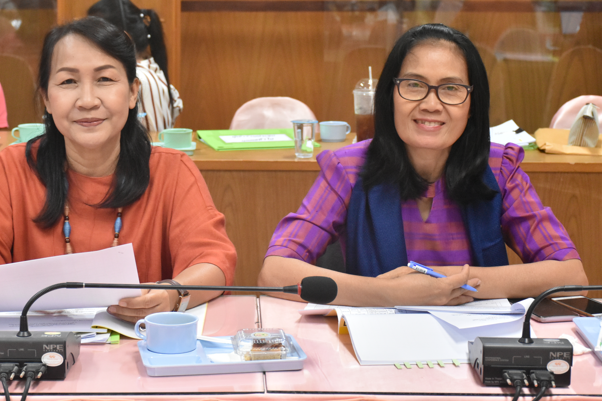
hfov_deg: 23.7
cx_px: 235
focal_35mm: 86
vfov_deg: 15.9
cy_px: 148
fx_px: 1432
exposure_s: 1/125
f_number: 5.6
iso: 2500
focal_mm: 45
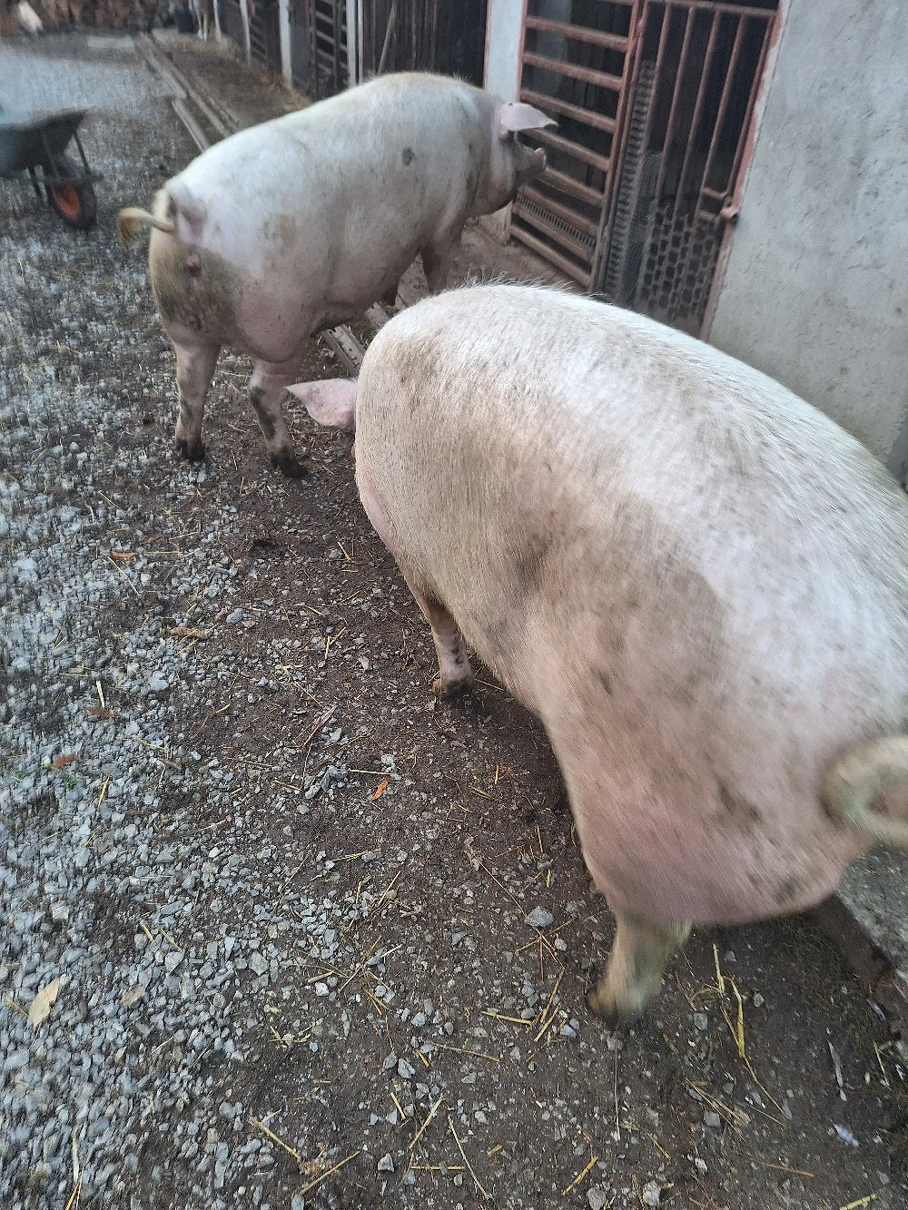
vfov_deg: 73.9
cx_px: 454
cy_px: 605
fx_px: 804
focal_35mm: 23
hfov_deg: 58.9
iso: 100
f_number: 1.8
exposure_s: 1/50
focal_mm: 5.54
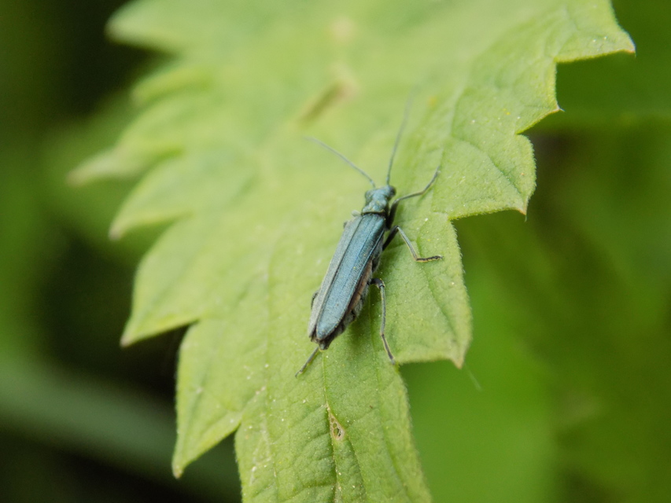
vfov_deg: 12.6
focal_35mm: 118
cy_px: 252
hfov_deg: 16.7
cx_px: 336
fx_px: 2288
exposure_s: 1/30
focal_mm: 20.9
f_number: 4.8
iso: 220
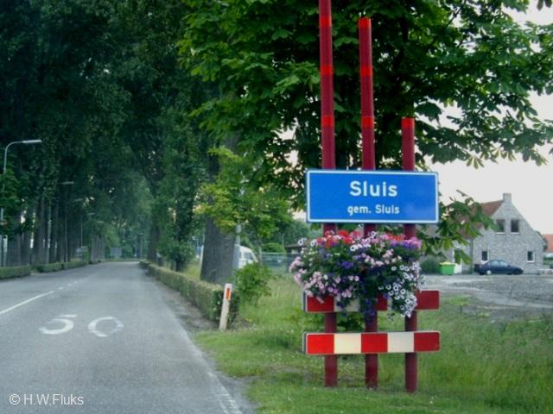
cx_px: 276
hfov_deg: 49.0
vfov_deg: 37.7
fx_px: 607
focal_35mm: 38
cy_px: 207
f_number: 2.8
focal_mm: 7.9
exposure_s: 1/40
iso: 400
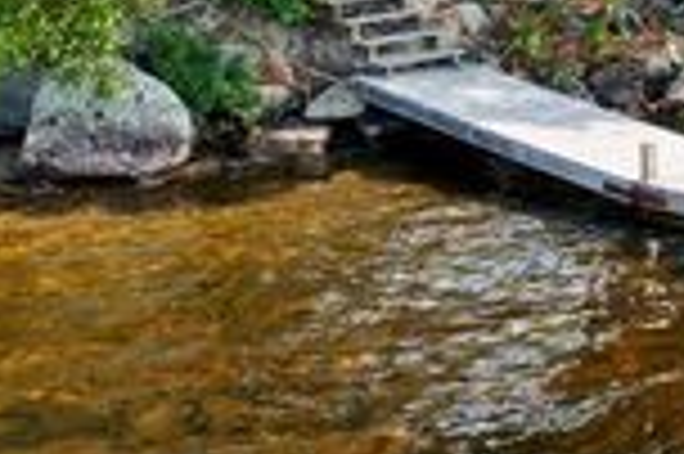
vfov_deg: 14.4
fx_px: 1746
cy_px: -74
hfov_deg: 19.0
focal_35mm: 92
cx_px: 1080
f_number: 2.8
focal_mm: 14.45
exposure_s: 1/240
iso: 100
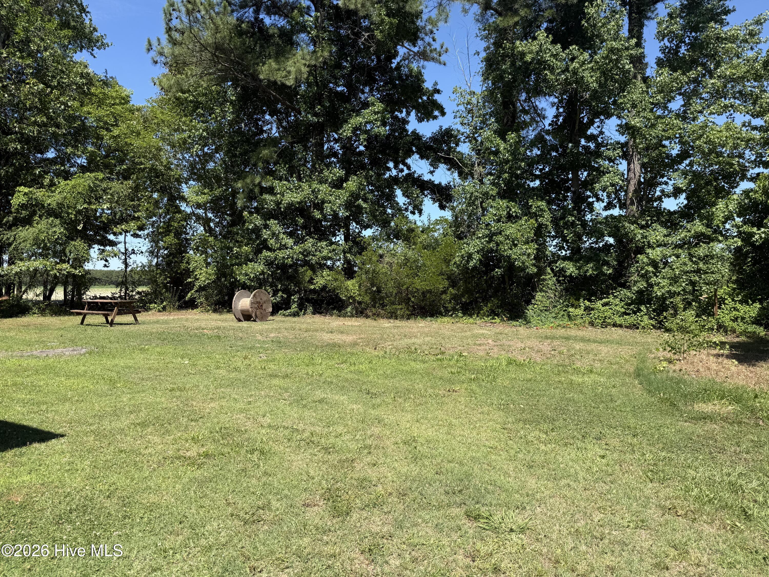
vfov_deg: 56.8
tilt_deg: -1.2
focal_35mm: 24
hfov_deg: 71.6
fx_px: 533
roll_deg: +2.9
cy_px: 288
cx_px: 384
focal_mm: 6.76
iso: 80
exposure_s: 1/2525
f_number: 1.78
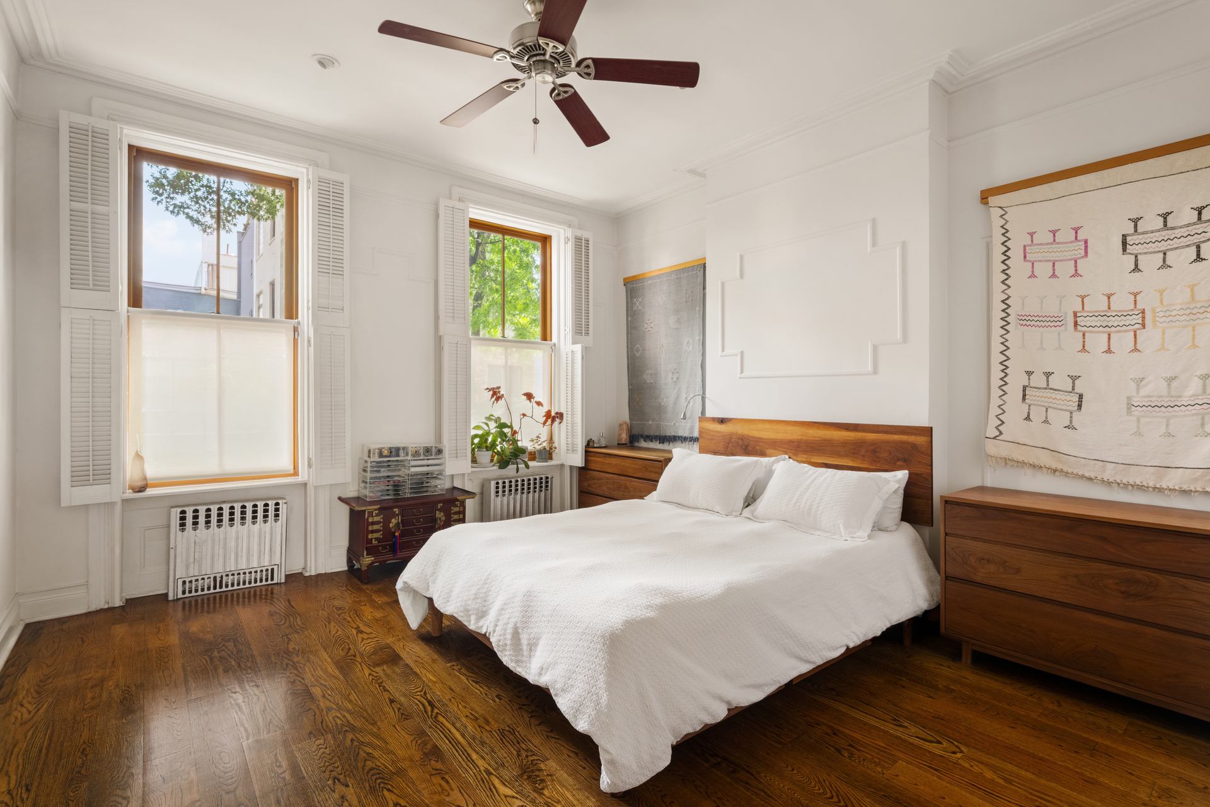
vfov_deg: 72.1
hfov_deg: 95.0
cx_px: 605
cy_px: 404
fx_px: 555
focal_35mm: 16
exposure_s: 8
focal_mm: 16.5
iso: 640
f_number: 10
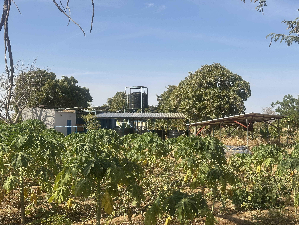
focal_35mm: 48
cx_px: 150
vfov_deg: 30.3
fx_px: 415
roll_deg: -0.1
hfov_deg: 39.7
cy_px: 112
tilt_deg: +2.9
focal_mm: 6.86
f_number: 1.78
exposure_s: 1/3731
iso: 64
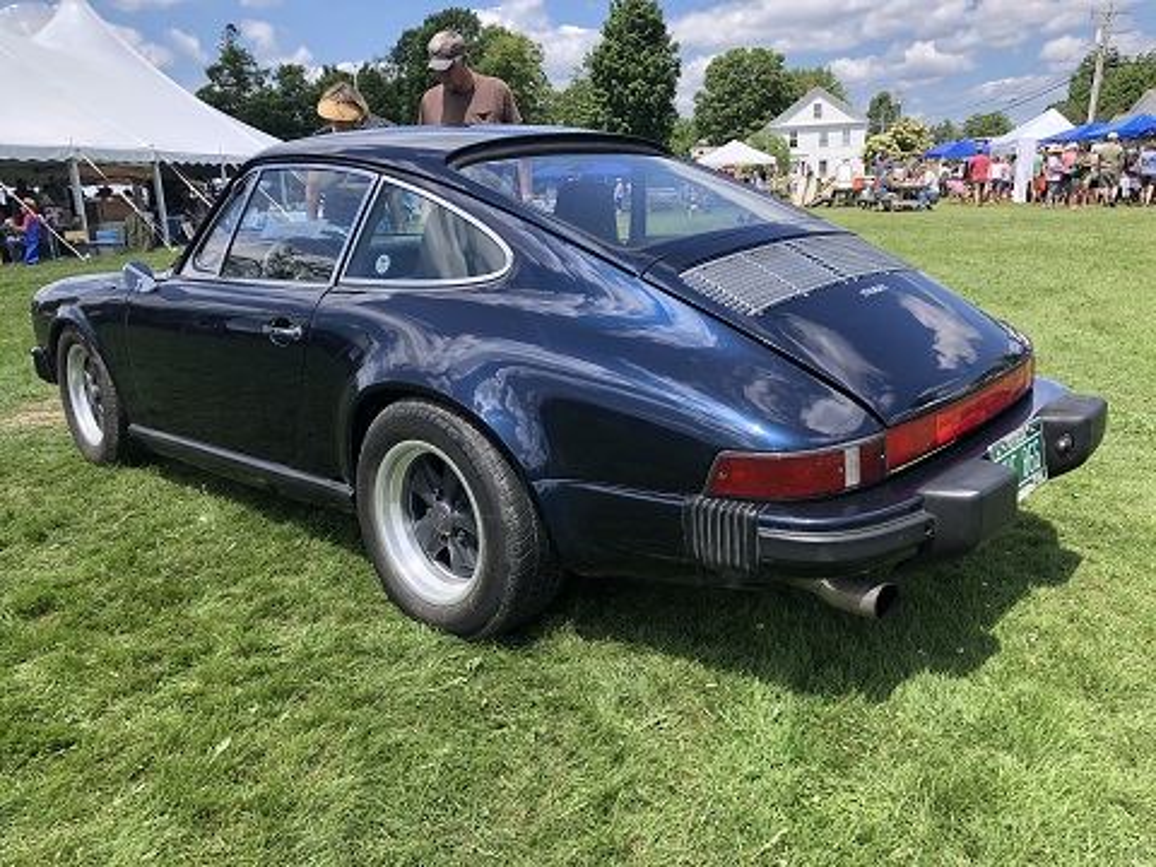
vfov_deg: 49.7
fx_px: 935
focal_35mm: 28
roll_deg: +2.7
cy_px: 434
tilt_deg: -14.8
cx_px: 578
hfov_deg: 63.4
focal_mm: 3.99
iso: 20
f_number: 1.8
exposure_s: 1/759
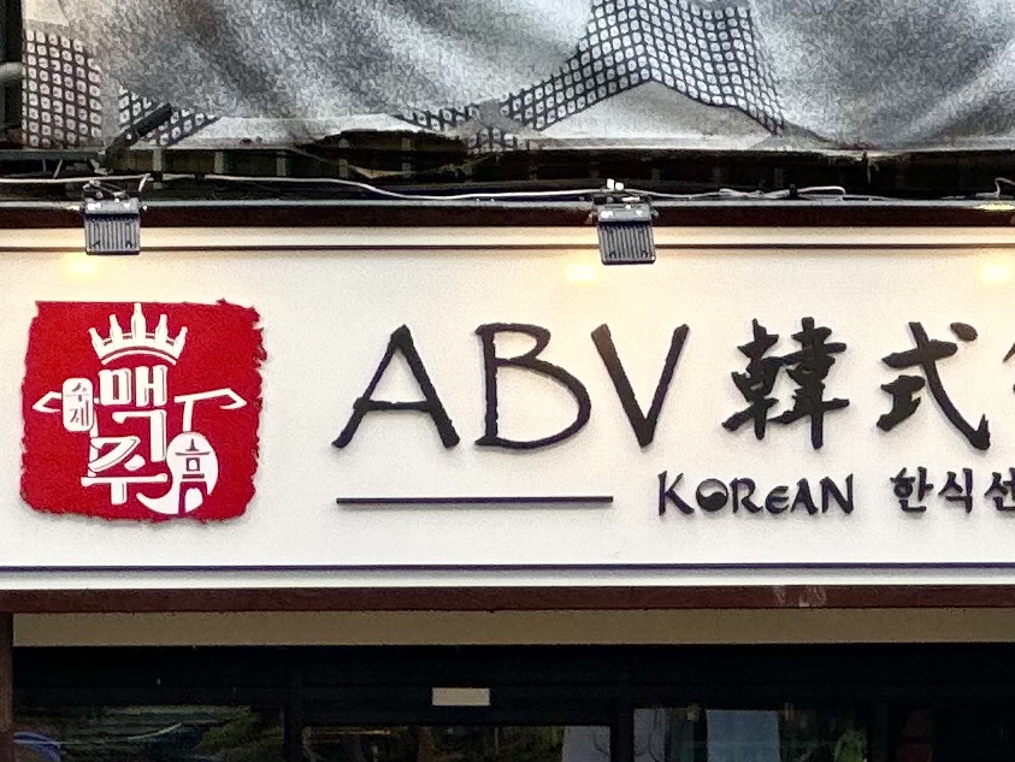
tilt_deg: +1.4
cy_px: 956
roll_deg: +0.6
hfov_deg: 7.6
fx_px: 7656
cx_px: 808
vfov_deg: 5.7
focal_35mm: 261
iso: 32
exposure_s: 1/120
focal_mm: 9
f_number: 2.8
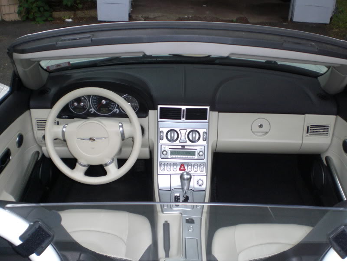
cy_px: 130
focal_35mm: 38
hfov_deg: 49.0
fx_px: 381
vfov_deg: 37.7
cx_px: 174
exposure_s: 1/60
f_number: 3.1
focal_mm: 6.3
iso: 200
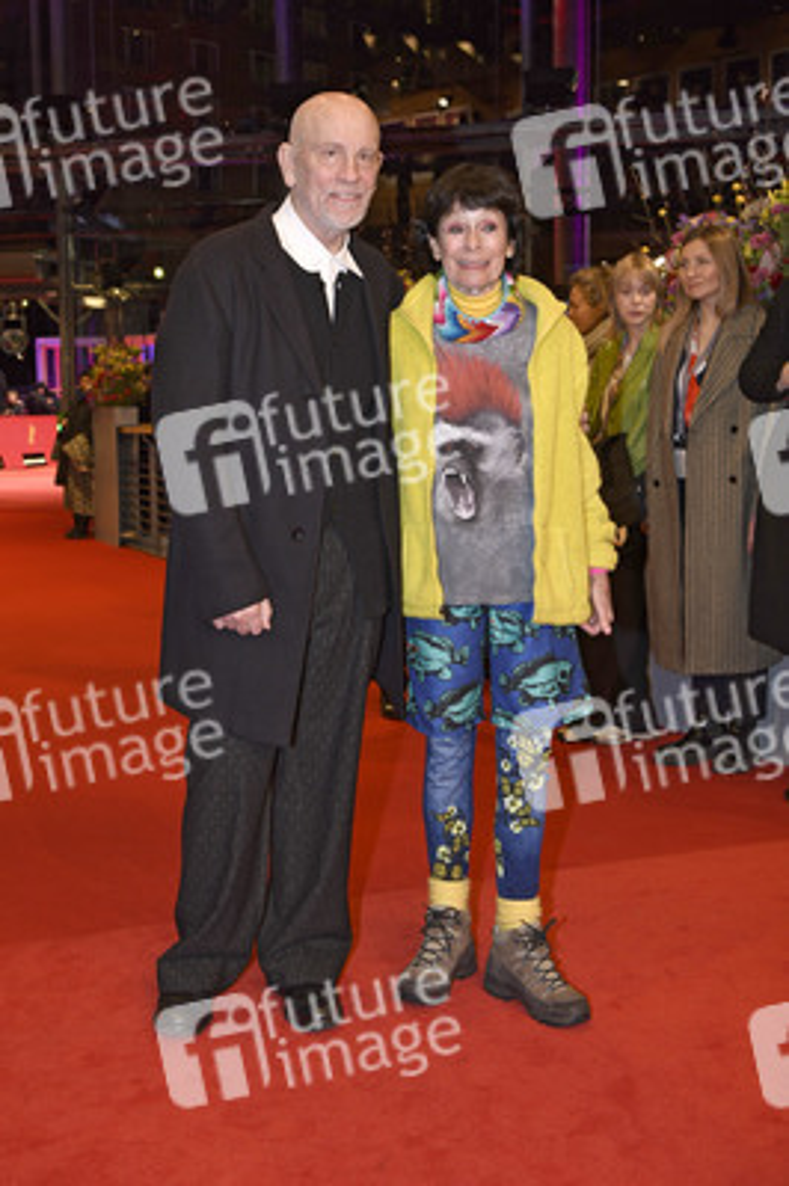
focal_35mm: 40
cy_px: 593
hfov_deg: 33.3
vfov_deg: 48.5
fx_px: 1317
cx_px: 394
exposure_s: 1/125
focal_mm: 40
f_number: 5.6
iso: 800
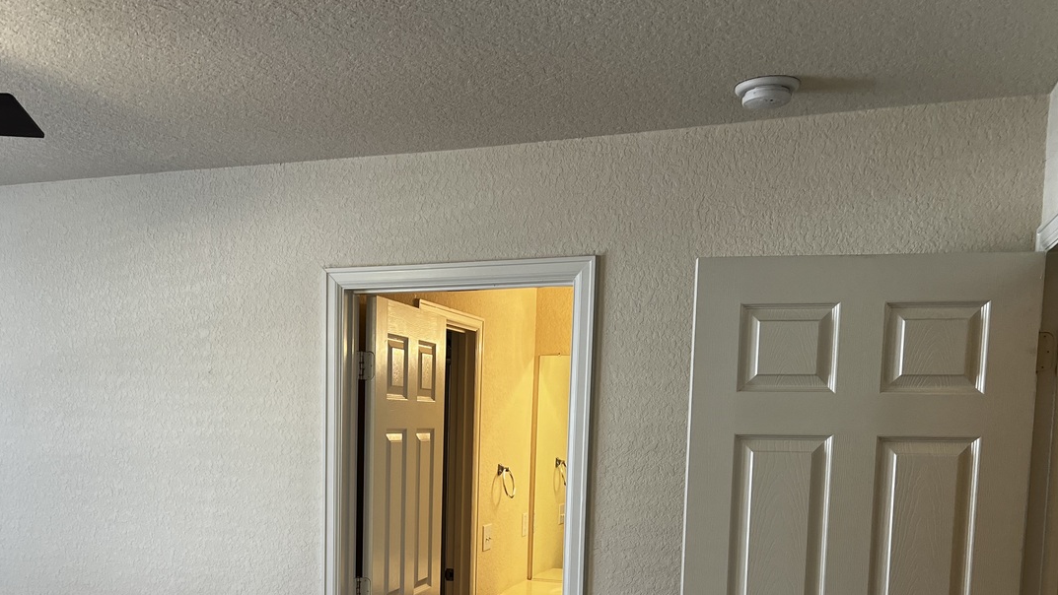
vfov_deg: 30.1
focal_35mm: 38
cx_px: 381
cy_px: 514
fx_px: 1066
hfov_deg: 52.1
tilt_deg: -5.9
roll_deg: -0.8
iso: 125
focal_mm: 5.7
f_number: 1.5
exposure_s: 1/120
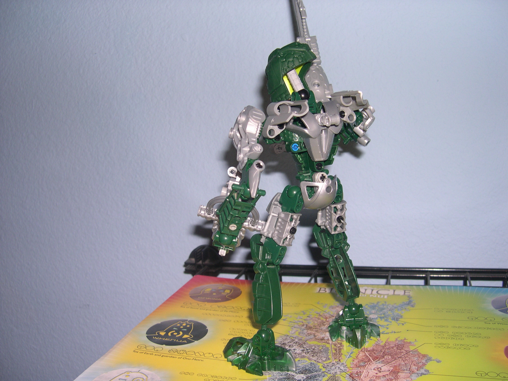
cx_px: 254
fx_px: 558
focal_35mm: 38
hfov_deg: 49.0
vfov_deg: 37.7
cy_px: 190
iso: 100
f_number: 2.8
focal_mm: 8
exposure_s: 1/60
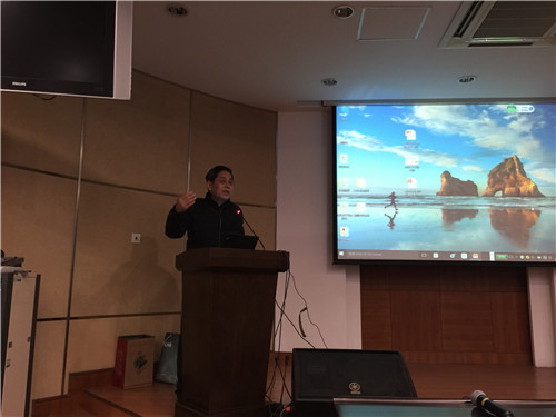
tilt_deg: +9.8
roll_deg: -1.3
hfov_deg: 61.7
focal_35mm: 29
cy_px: 208
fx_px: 466
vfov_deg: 48.2
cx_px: 278
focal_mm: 4.15
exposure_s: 1/10
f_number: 2.2
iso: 125
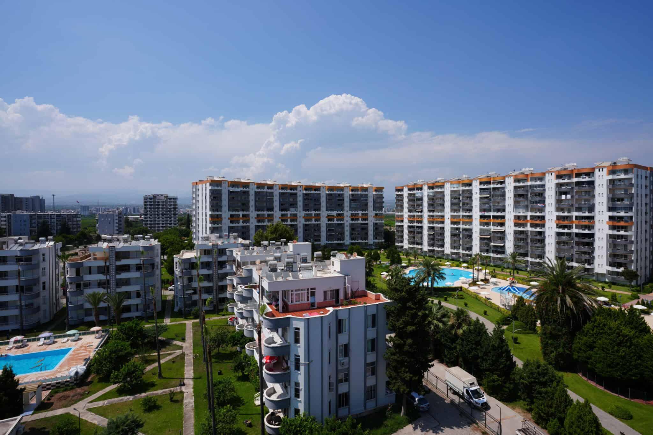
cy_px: 218
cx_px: 326
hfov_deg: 93.3
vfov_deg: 70.4
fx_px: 308
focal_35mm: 17
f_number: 10
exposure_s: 1/250
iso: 100
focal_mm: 17
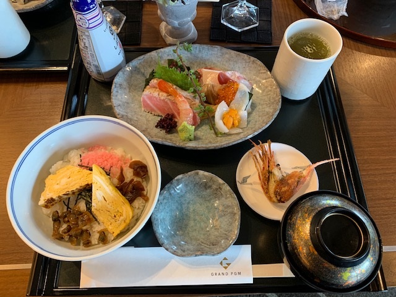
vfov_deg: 53.1
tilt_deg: -67.0
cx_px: 198
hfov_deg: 67.3
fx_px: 297
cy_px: 148
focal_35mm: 26
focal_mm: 4.25
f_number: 1.8
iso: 160
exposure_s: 1/60
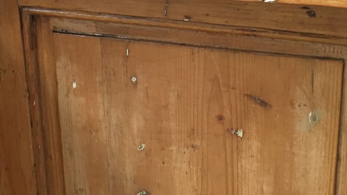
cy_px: -10
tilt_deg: -18.7
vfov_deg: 16.6
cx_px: 122
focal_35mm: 71
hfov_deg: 29.6
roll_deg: +2.1
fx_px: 653
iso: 160
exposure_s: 1/33
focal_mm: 4.15
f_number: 2.2
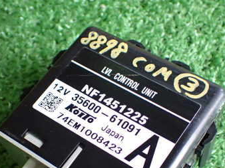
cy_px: 133
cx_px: 106
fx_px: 416
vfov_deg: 22.6
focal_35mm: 64
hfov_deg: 30.3
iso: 800
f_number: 2.5
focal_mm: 6.37
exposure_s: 1/60
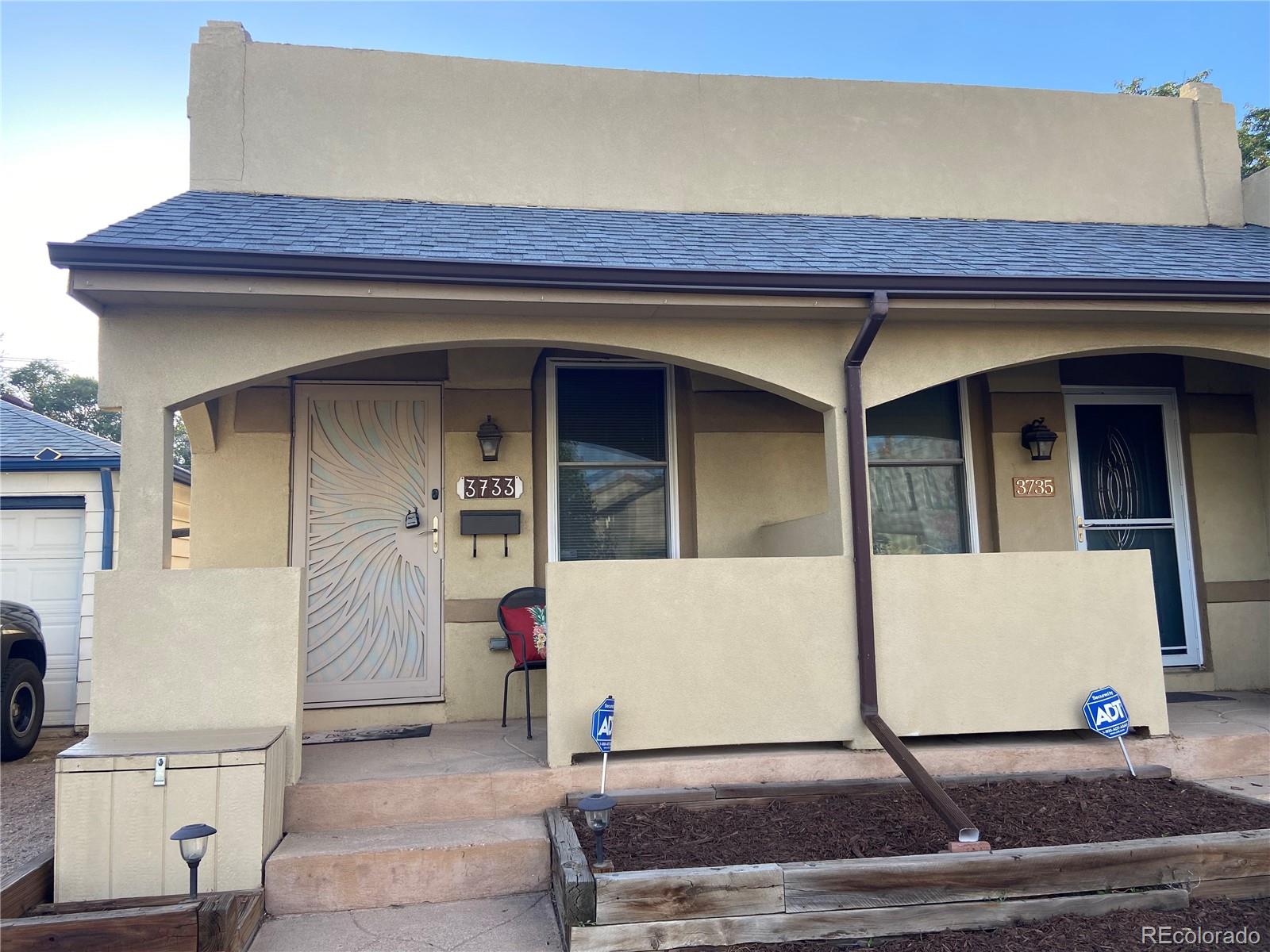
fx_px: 954
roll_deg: +1.4
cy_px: 476
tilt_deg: +6.9
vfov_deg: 53.1
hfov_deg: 67.3
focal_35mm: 26
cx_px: 635
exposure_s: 1/402
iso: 32
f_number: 1.8
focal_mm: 4.25
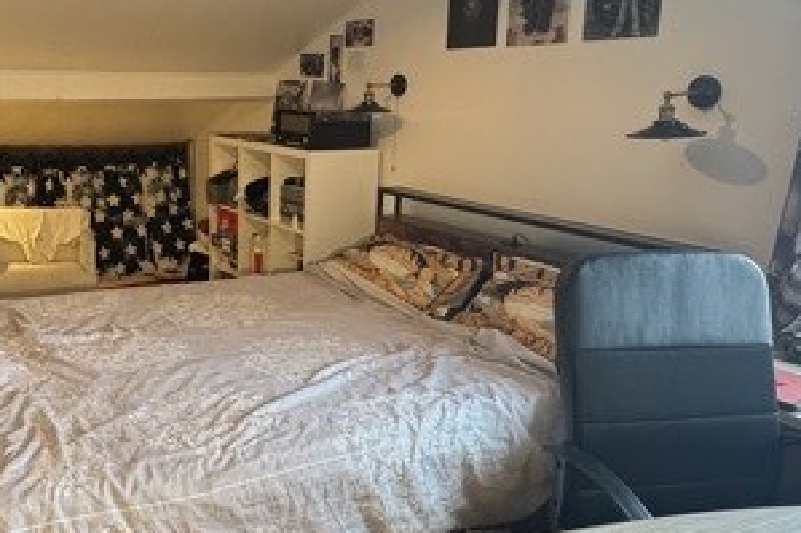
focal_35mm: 39
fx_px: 867
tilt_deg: -13.5
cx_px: 271
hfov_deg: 48.8
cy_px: 289
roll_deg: -1.2
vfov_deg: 34.2
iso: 250
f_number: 2.2
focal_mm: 2.22
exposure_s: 1/50
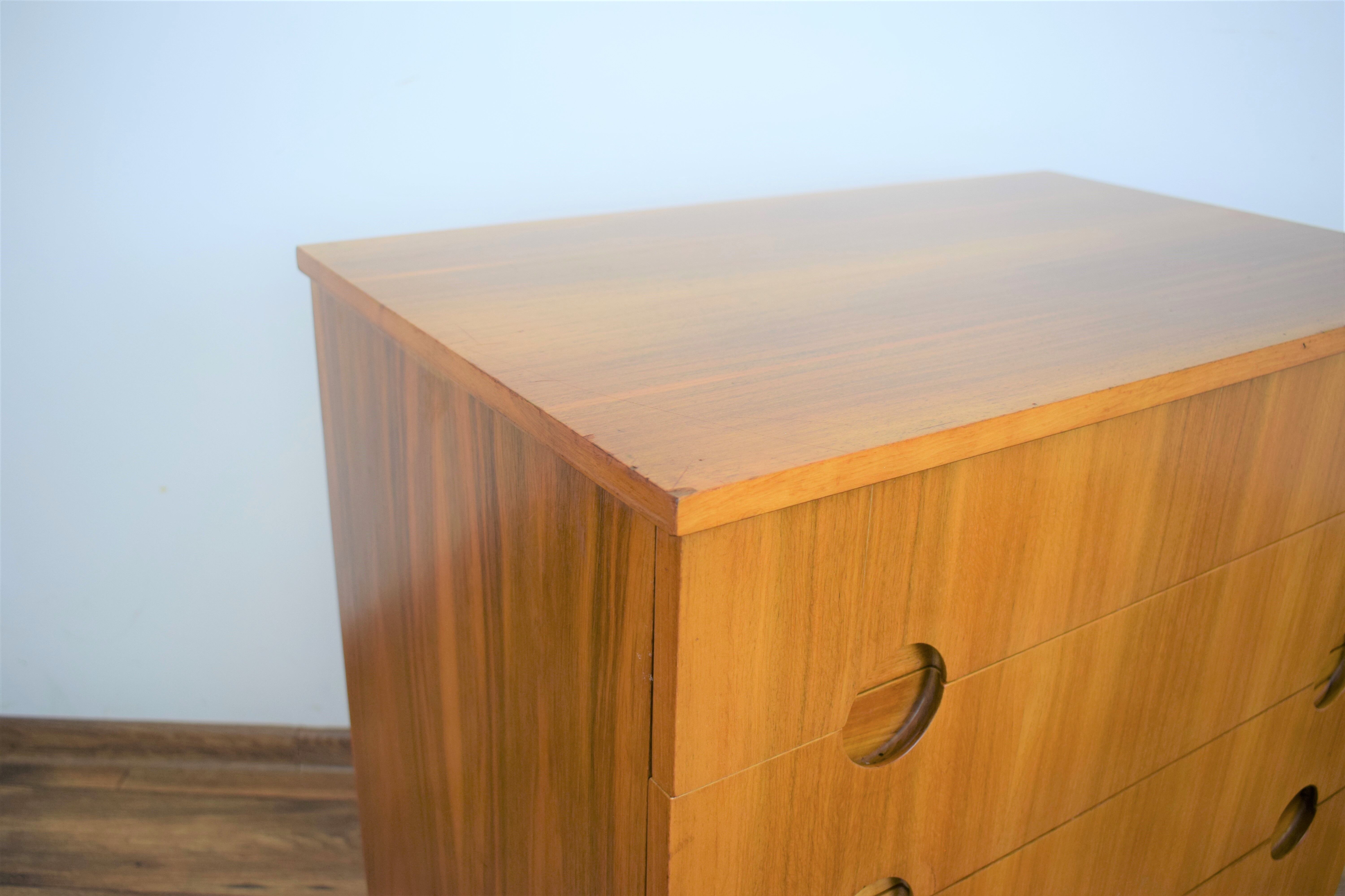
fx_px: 1177
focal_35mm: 32
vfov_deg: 41.7
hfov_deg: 59.5
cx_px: 672
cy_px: 448
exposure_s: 1/60
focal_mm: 21
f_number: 4
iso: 640
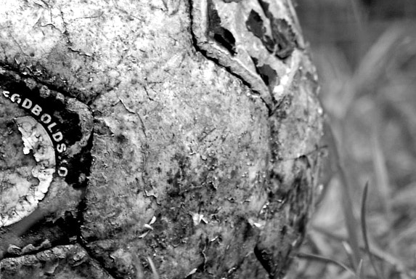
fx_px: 11145
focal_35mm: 963
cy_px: 68
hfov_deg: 2.1
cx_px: -81
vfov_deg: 1.4
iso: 320
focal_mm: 230
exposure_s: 1/125
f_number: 5.6
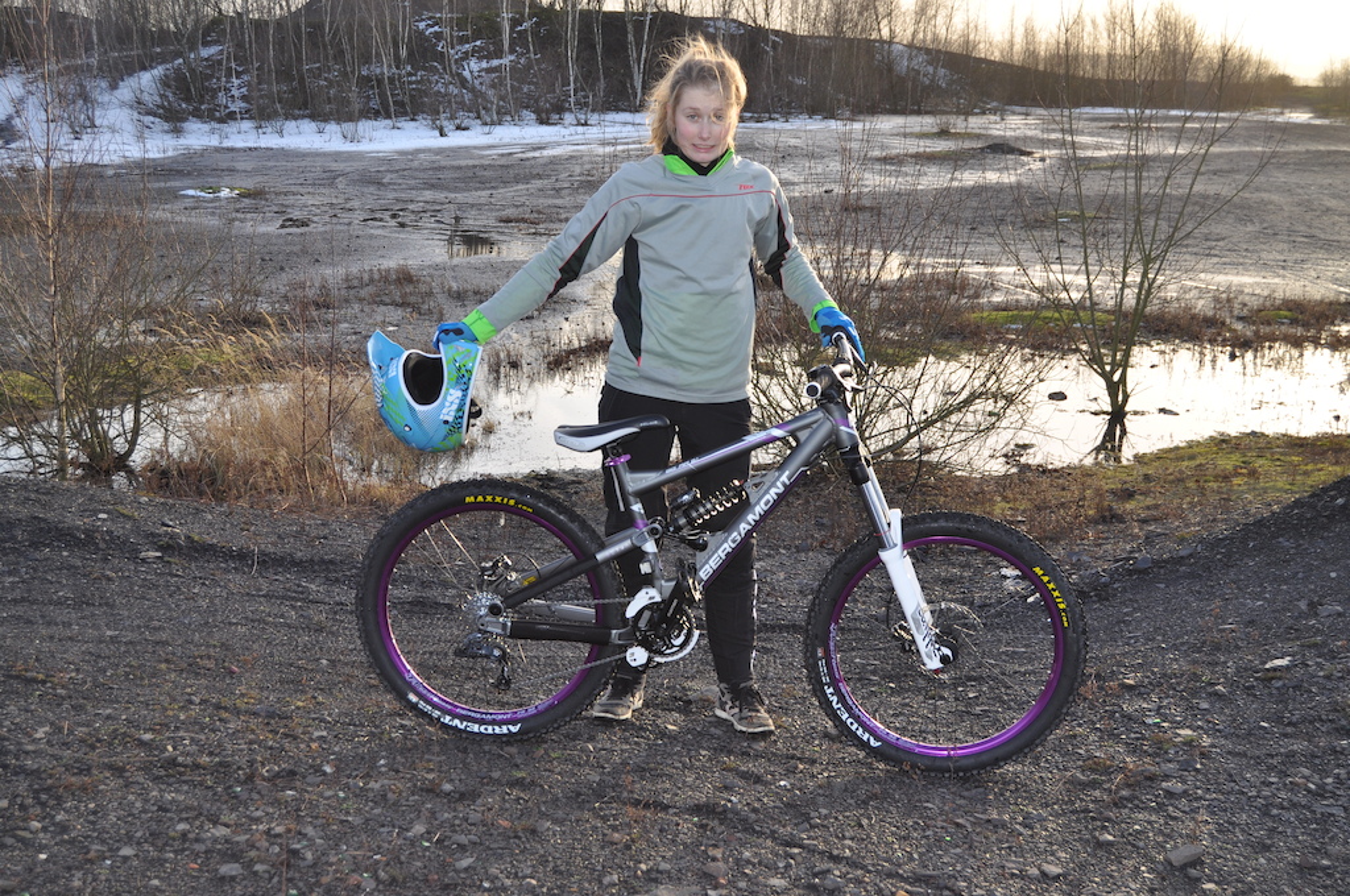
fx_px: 1685
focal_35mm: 45
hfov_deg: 43.7
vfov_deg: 29.8
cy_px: 448
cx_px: 675
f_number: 5.6
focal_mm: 30
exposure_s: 1/200
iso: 200
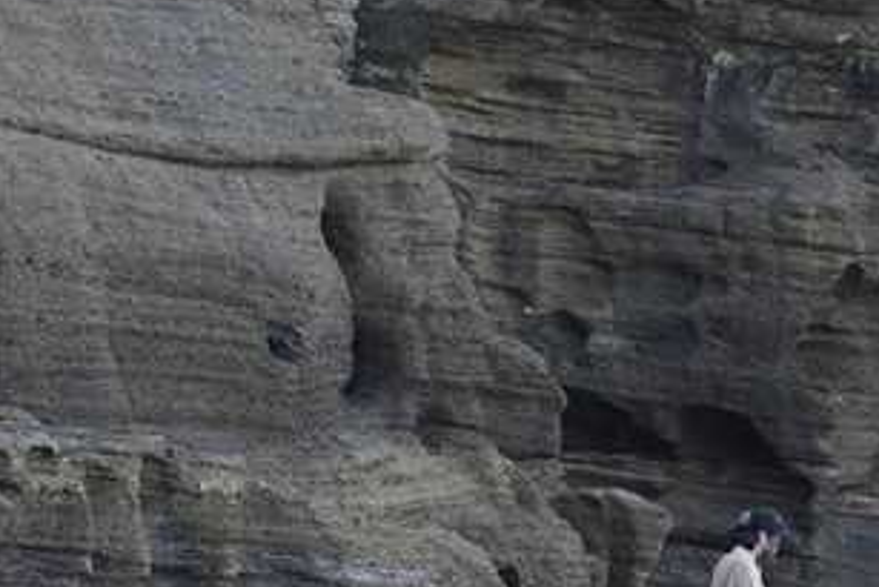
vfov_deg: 6.0
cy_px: 306
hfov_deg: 9.0
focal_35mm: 228
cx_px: 819
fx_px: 5569
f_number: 6.3
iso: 200
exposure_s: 1/100
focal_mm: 35
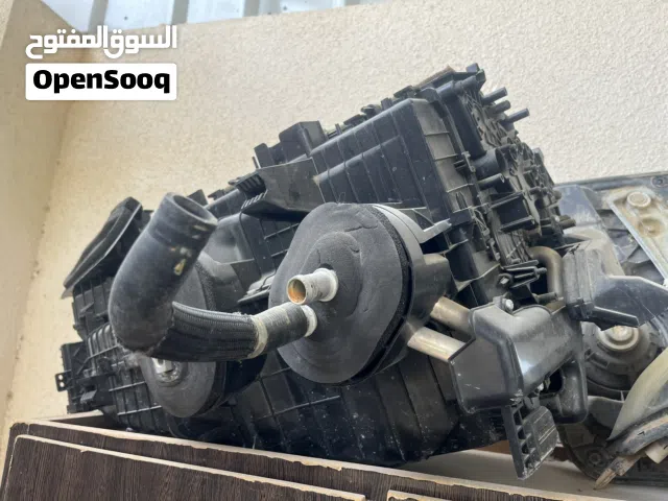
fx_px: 502
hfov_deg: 67.3
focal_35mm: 26
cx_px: 334
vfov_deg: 53.1
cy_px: 250
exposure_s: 1/121
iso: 40
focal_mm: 5.1
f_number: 1.6
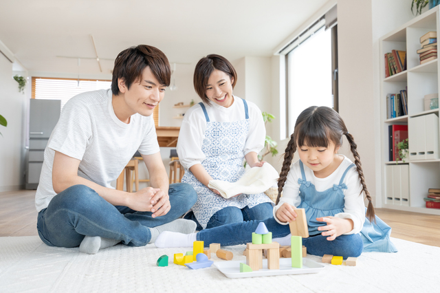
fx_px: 428
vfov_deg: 37.8
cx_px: 220
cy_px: 146
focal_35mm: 35
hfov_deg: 54.5
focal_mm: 35
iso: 800
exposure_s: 1/125
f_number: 4
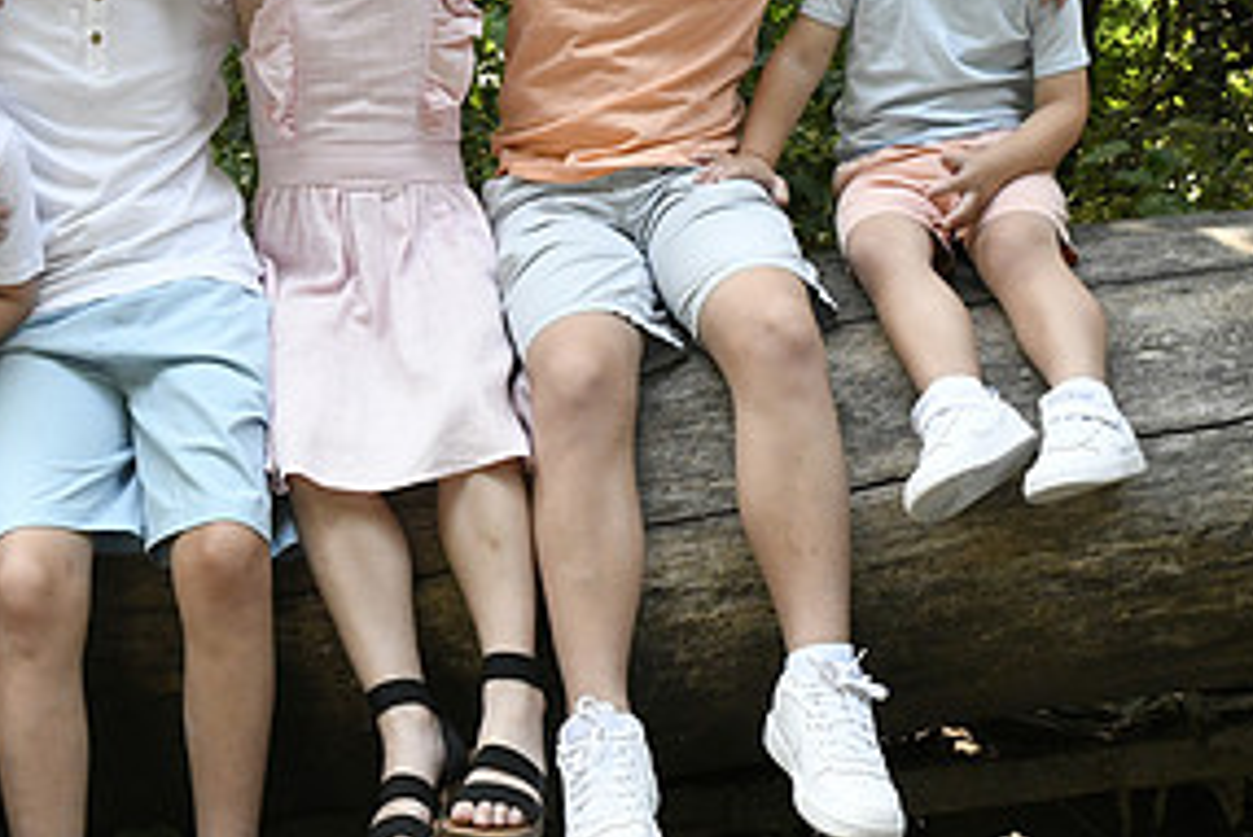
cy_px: 322
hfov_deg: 30.7
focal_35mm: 65
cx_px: 412
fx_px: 2263
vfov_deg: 20.9
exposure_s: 1/320
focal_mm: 32
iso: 6400
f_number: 9
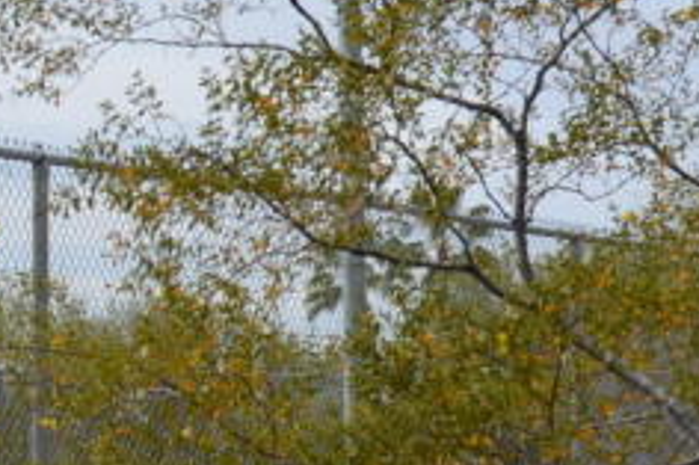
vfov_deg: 8.9
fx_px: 2997
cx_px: -552
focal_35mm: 154
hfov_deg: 12.2
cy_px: 240
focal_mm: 21
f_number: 8
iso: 100
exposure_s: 1/320
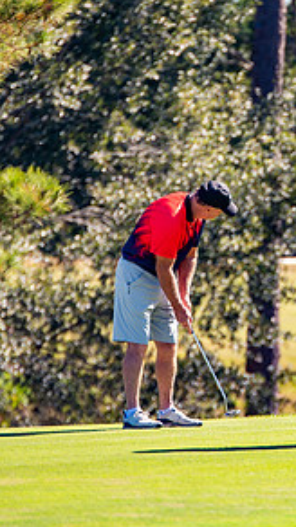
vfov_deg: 4.7
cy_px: 195
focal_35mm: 464
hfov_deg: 2.6
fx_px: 6482
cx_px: 397
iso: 100
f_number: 3.2
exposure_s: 1/500
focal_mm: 180
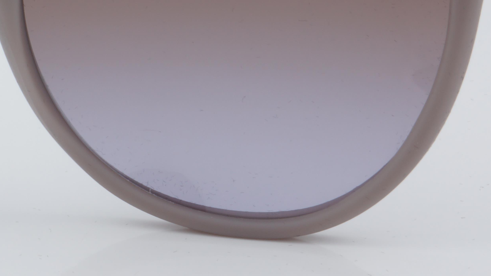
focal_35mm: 209
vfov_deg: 5.8
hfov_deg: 10.2
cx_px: -60
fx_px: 2725
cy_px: 38
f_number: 32
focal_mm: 55
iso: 100
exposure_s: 1/4
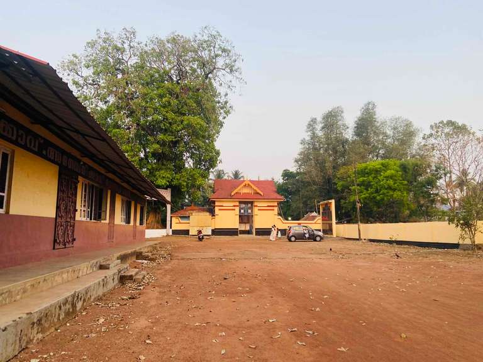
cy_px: 181
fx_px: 363
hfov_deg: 67.3
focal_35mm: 26
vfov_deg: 53.1
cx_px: 242
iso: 32
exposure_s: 1/122
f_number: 1.8
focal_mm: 4.25
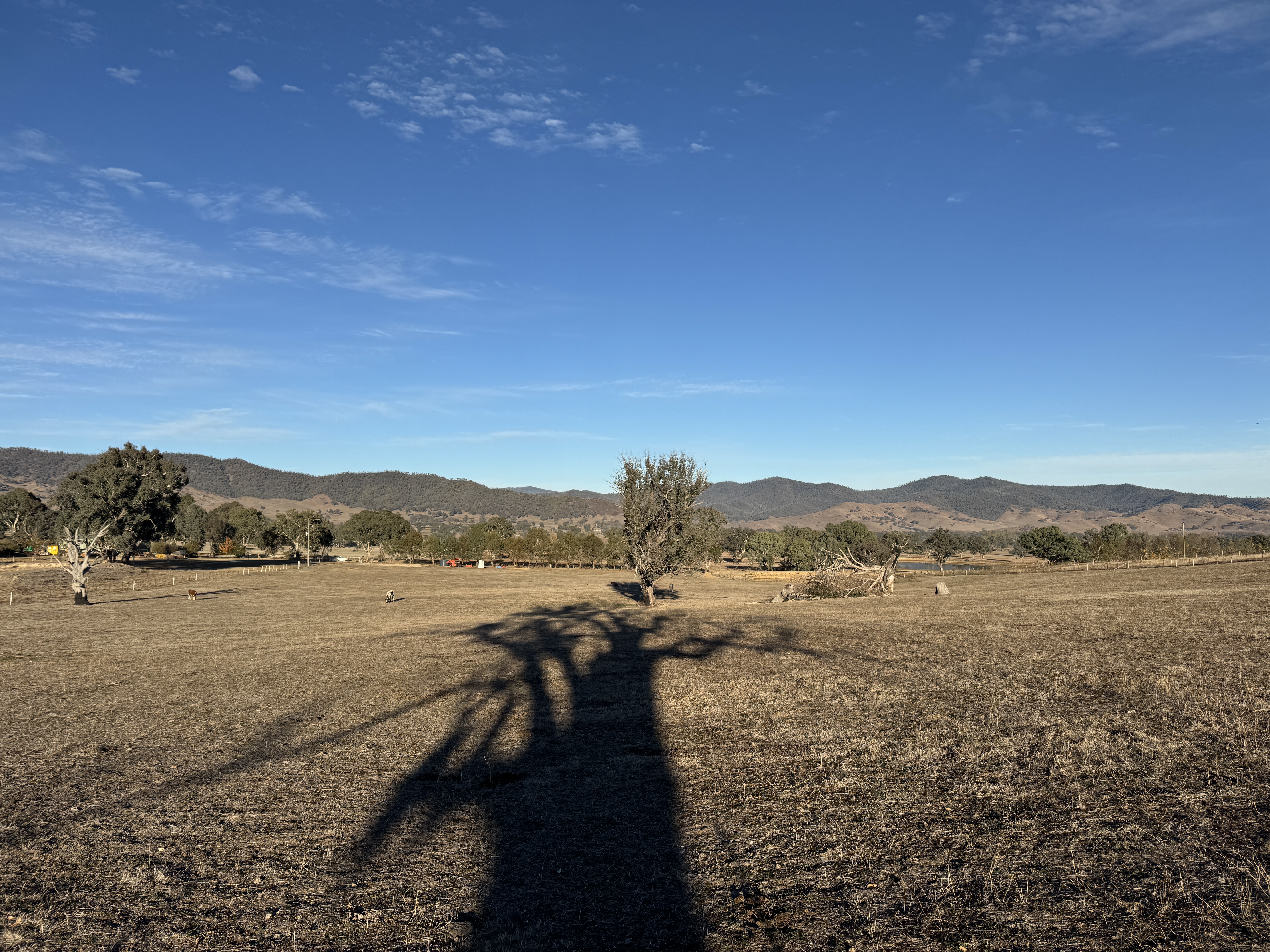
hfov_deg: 71.6
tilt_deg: +3.6
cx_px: 635
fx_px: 881
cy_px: 476
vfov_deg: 56.8
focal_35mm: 24
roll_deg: +0.5
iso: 80
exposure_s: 1/5348
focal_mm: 6.76
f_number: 1.78
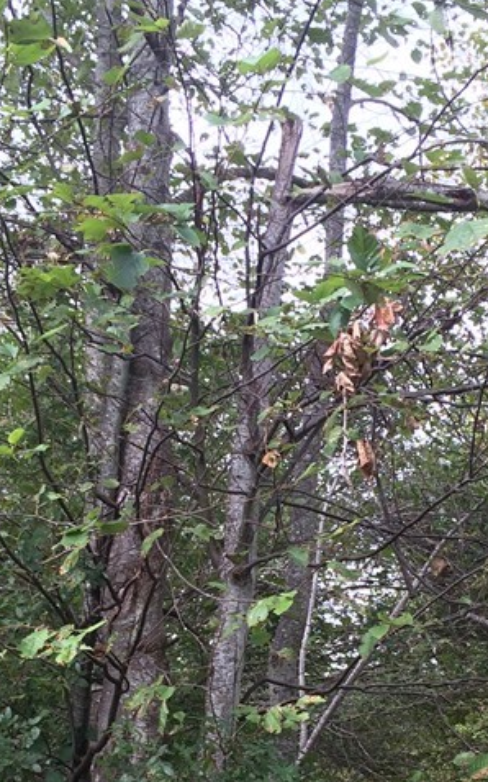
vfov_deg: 30.1
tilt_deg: +4.6
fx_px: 1405
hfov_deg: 19.7
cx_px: 295
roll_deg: -1.0
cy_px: 654
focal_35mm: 66
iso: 32
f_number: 2.2
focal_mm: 4.15
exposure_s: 1/155
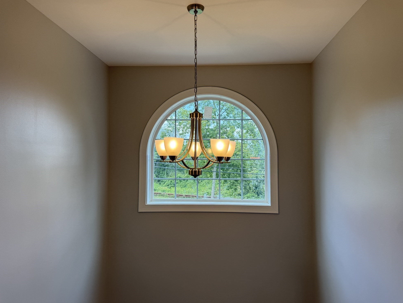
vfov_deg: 54.9
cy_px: 149
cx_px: 208
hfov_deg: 69.4
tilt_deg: +0.6
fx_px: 291
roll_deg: +0.5
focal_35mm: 25
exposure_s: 1/271
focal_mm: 6.76
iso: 100
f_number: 1.78
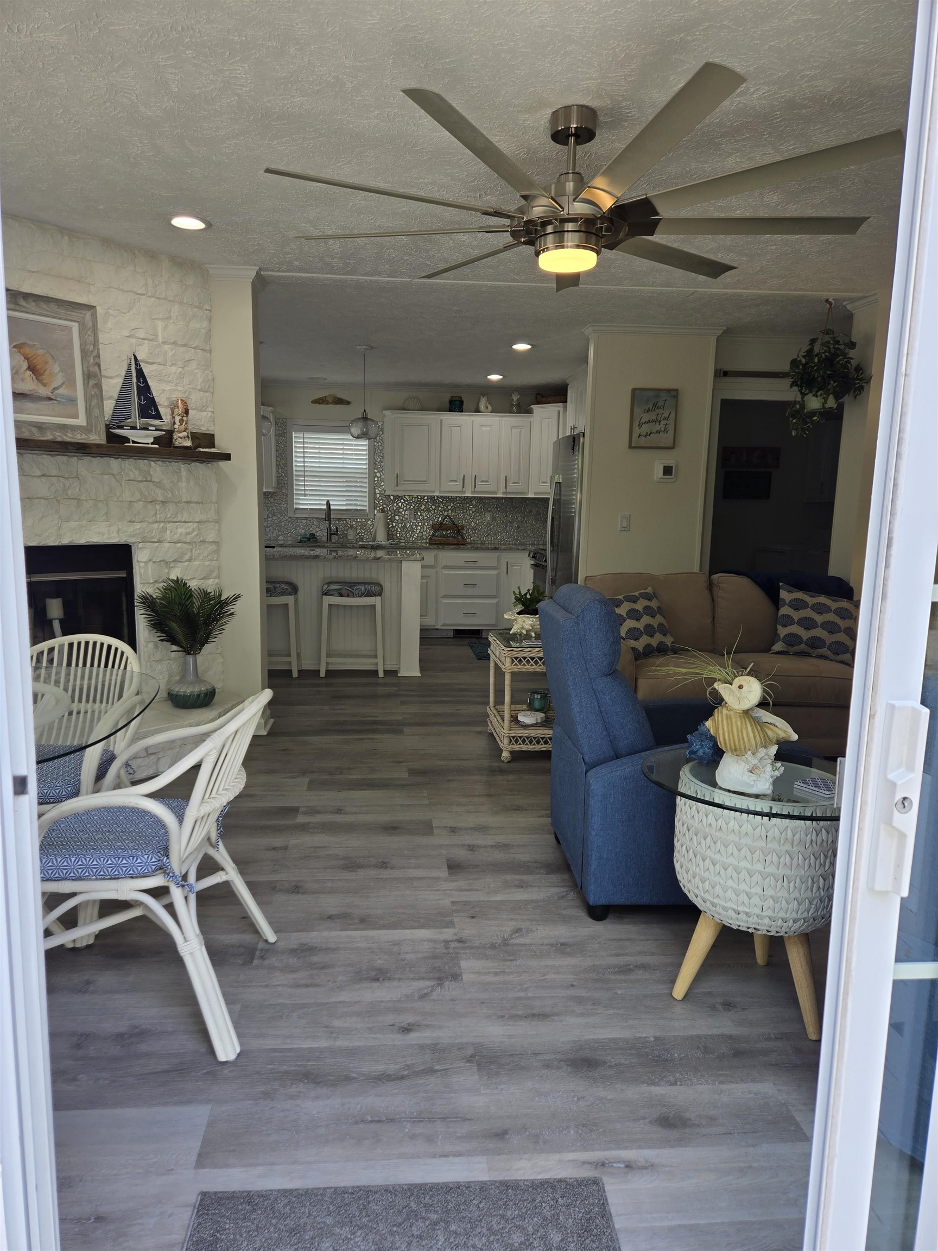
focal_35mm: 23
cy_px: 626
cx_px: 469
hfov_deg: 58.9
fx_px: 831
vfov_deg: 73.9
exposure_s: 1/145
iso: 25
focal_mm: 5.4
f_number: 1.8
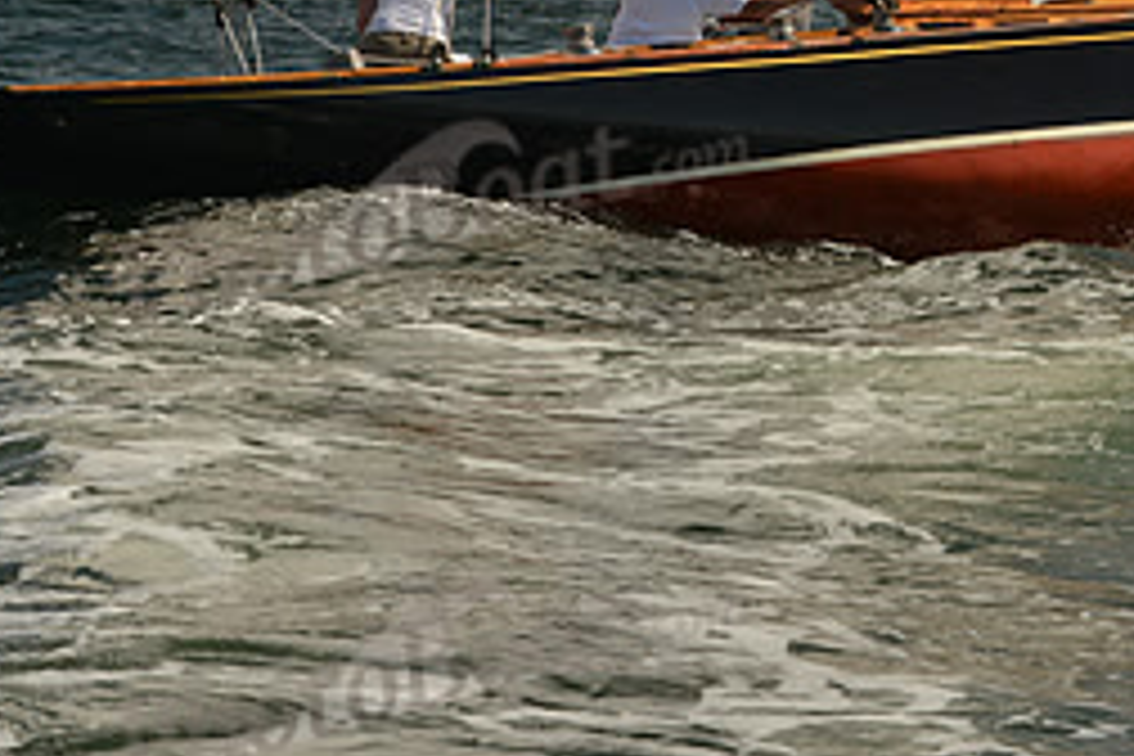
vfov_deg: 8.5
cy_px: -83
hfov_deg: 12.7
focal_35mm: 161
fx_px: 5071
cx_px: 986
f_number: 13
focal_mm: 70
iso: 1000
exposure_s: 1/800
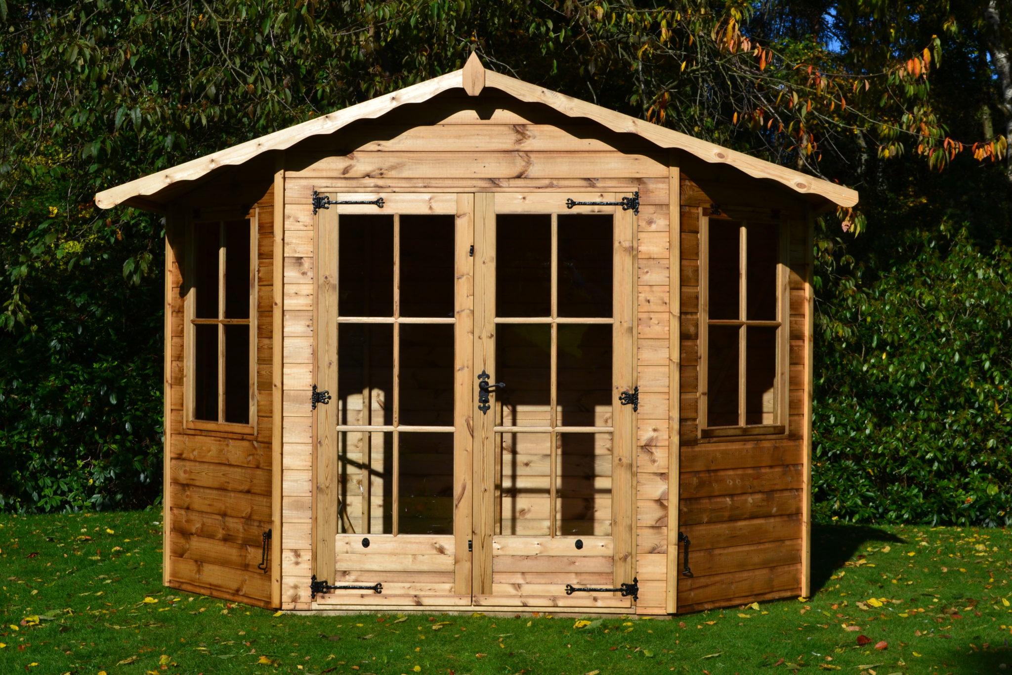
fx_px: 1686
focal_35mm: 60
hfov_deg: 33.4
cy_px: 338
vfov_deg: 22.6
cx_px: 506
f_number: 11
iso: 250
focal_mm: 40
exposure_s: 1/500
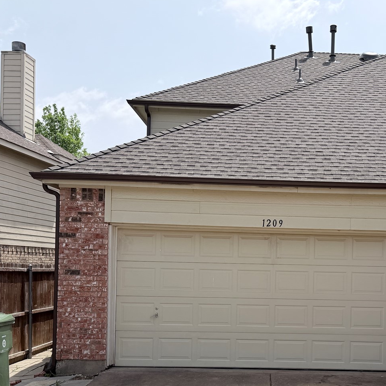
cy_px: 270
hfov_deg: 37.0
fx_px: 568
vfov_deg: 37.0
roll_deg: +0.1
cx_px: 271
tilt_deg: -0.1
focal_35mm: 45
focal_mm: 6.76
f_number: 1.78
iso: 80
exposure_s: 1/5714
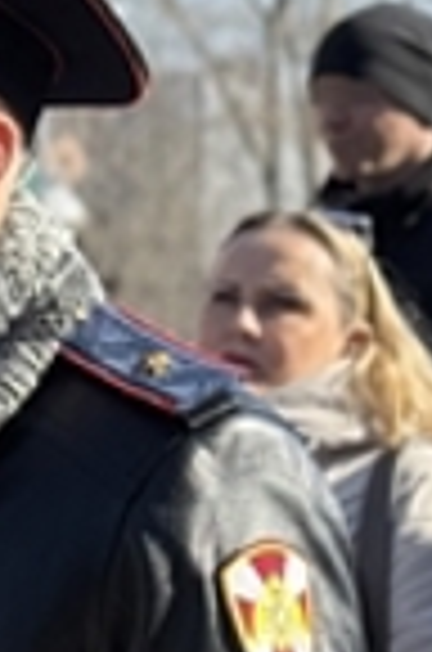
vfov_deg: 8.9
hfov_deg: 5.7
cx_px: -720
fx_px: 4160
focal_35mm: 230
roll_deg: +1.3
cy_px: 656
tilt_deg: -6.4
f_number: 1.78
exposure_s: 1/3096
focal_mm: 6.76
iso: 80
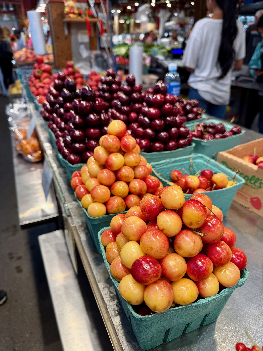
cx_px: 132
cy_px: 176
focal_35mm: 24
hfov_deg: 56.8
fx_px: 243
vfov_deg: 71.6
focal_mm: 6.76
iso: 100
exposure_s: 1/120
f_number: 1.78
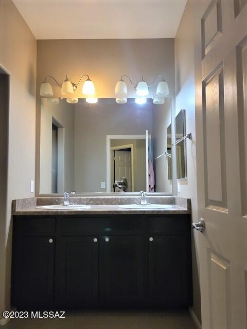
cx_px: 124
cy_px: 164
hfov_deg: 49.7
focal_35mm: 28
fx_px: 266
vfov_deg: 63.4
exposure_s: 1/40
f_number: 2
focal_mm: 5.9
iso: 250
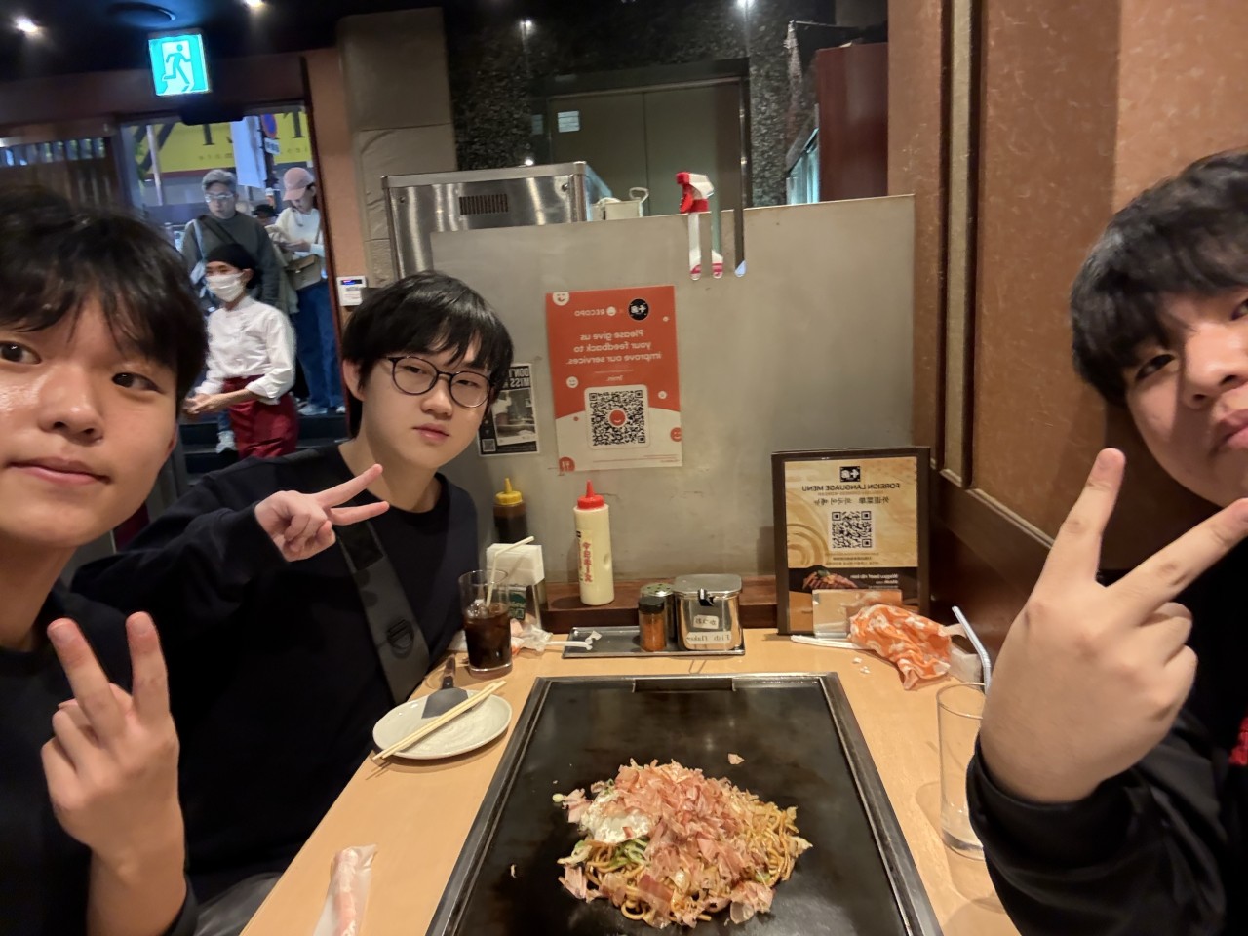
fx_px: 829
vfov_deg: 58.9
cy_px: 468
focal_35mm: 23
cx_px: 624
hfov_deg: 73.9
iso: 400
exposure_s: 1/30
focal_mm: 2.69
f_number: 1.9
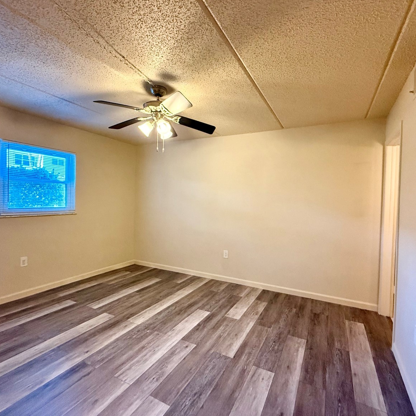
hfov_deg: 83.9
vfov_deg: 84.0
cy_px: 204
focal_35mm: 17
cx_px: 218
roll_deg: -0.6
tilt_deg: -0.2
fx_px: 231
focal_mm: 2.22
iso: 640
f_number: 2.2
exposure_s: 1/120
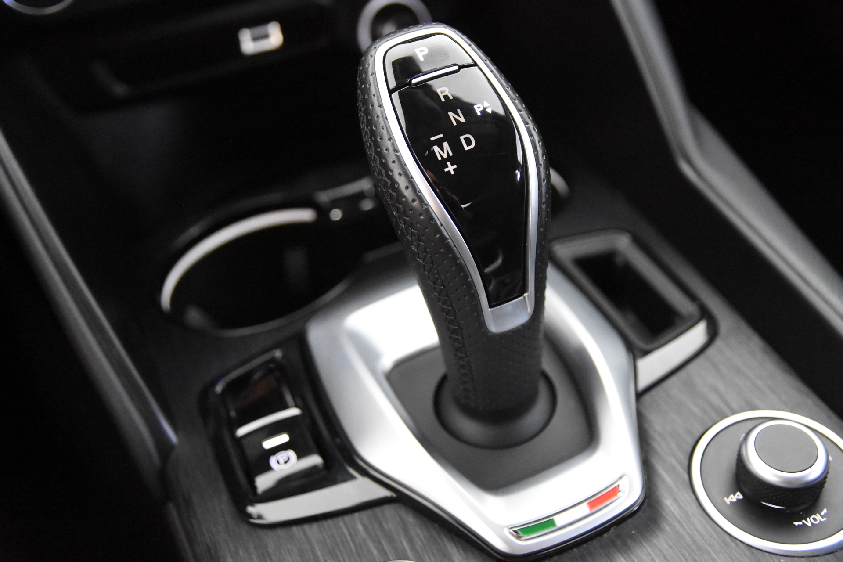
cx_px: 422
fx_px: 983
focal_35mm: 42
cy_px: 281
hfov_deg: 46.4
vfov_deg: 31.9
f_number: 3.2
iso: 10000
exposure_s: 1/50
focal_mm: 28
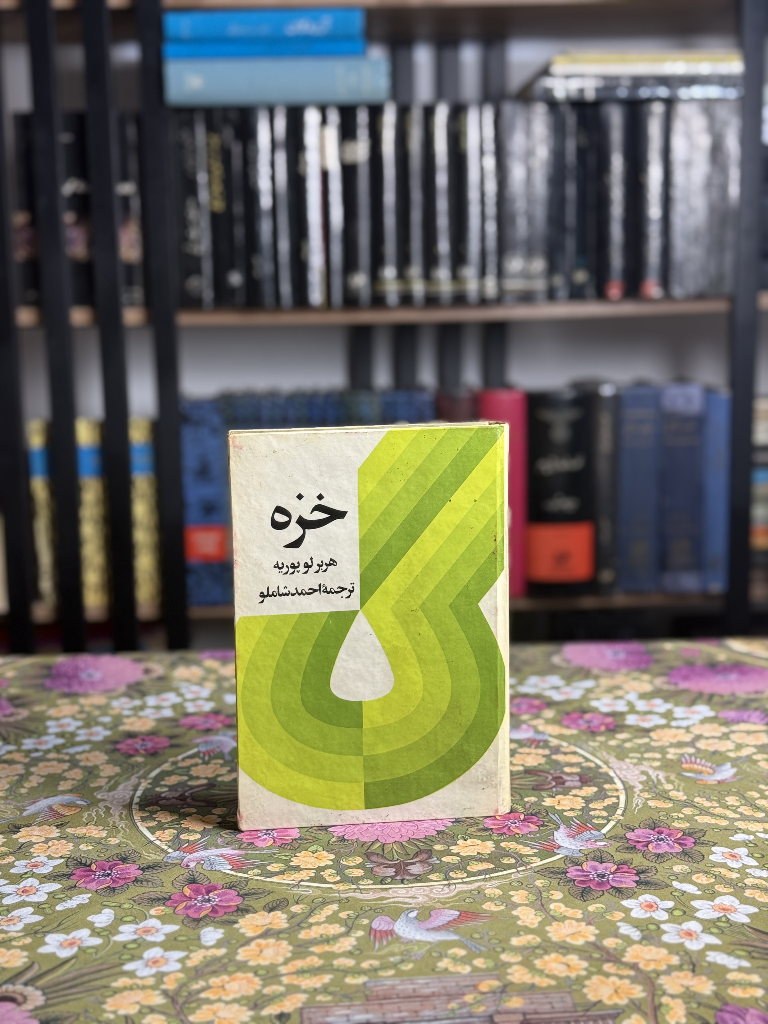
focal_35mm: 48
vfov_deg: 39.7
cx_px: 384
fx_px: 1420
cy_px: 512
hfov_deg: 30.3
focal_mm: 6.76
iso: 50
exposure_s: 1/50
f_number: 1.78
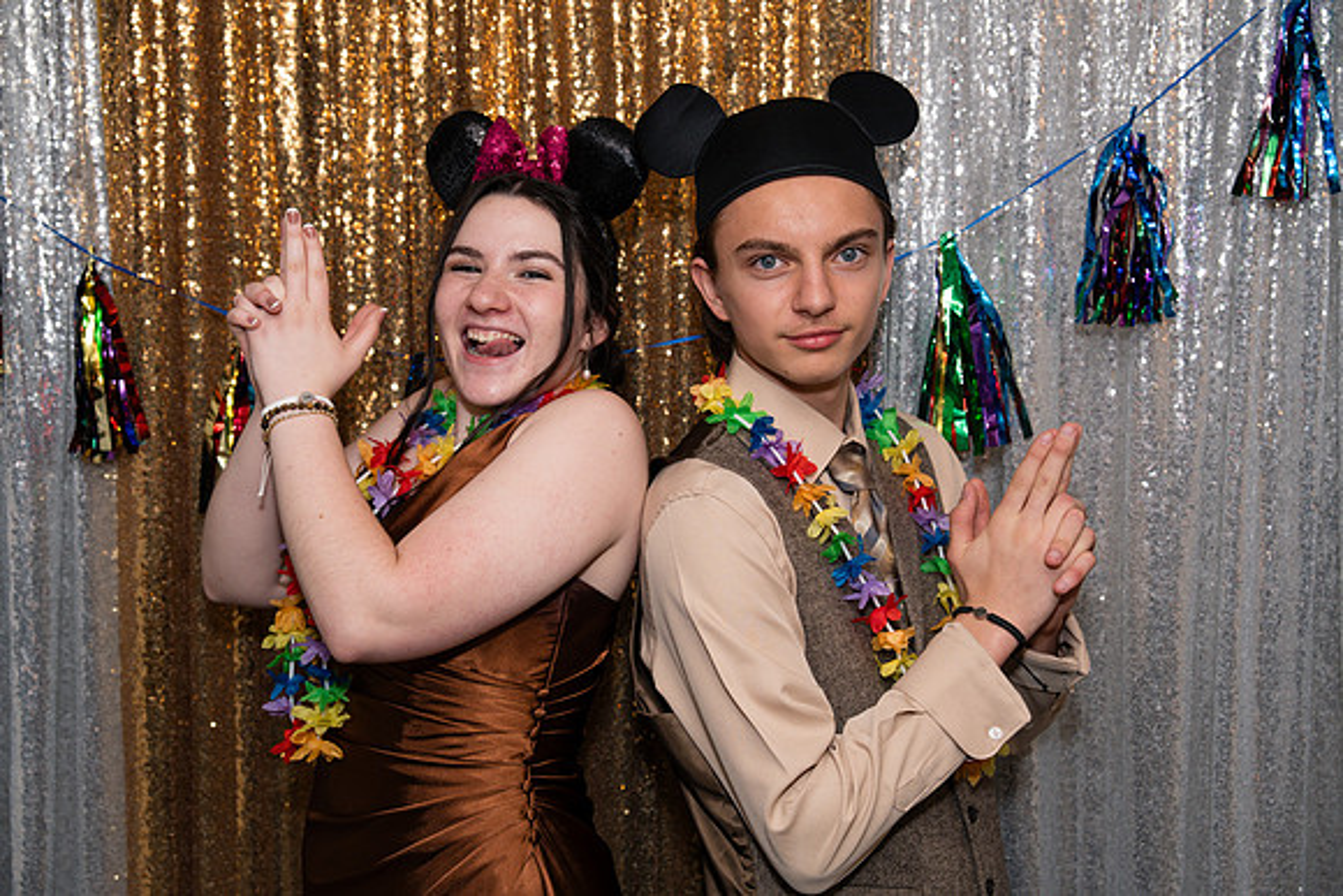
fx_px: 1791
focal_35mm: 48
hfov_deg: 41.1
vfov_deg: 28.1
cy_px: 448
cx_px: 672
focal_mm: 48
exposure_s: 1/250
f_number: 4
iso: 400
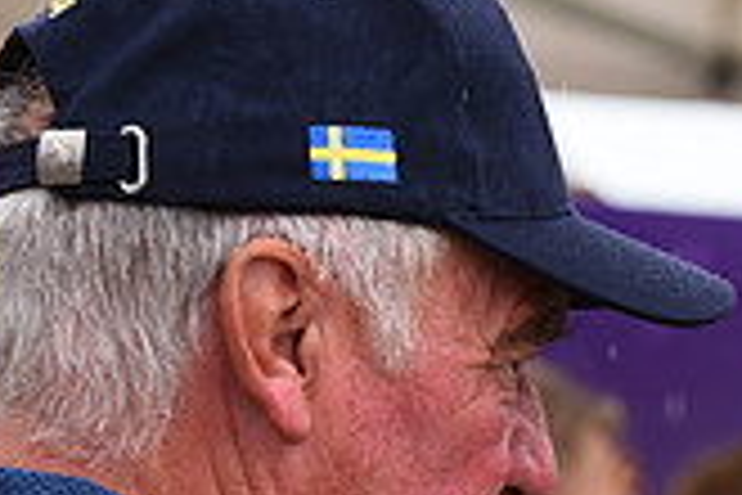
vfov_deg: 3.8
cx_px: 1246
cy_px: 662
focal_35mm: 358
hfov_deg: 5.7
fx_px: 7378
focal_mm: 102
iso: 900
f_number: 5
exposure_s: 1/1000
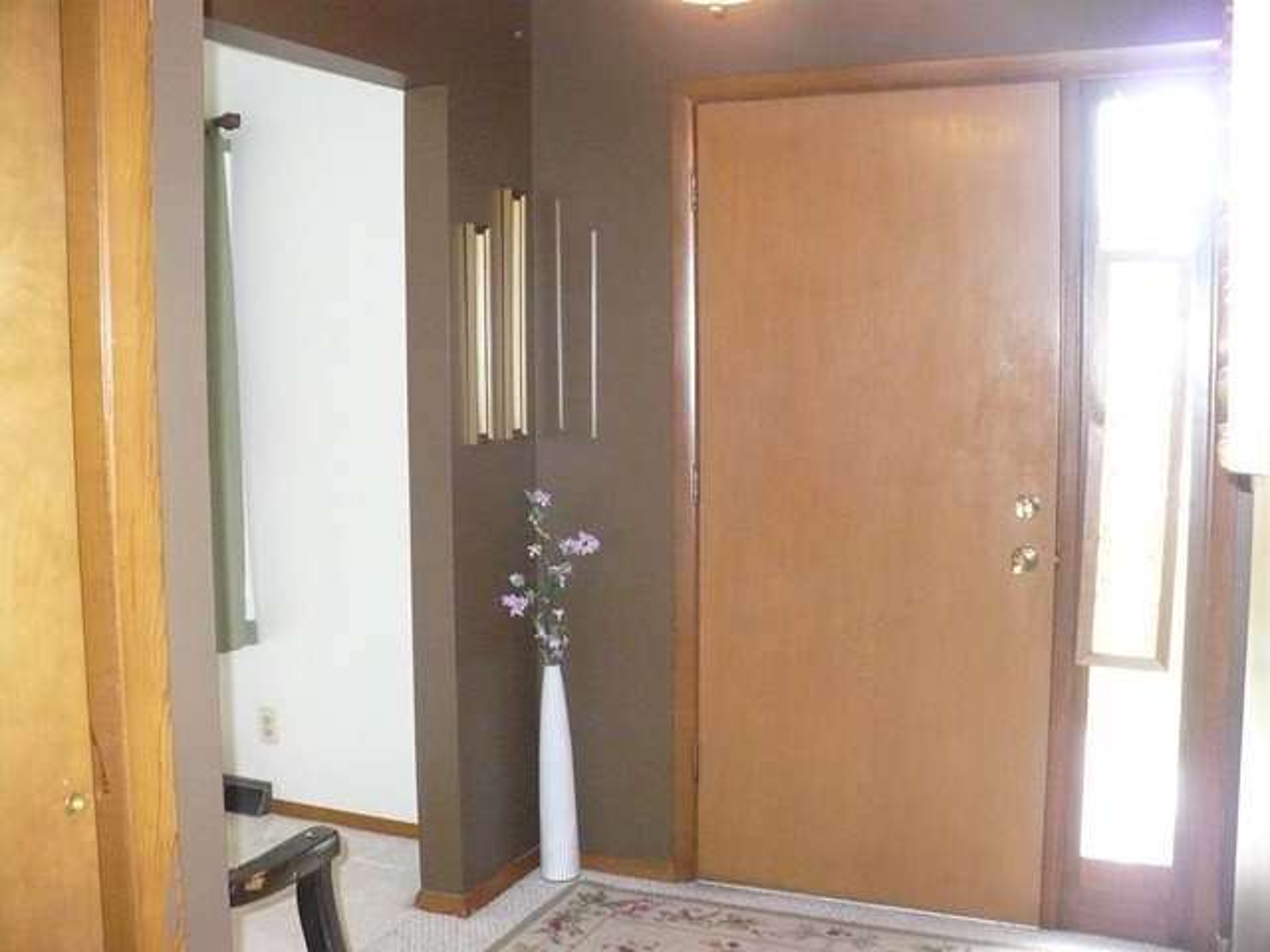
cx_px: 635
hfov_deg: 50.1
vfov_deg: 38.7
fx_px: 1357
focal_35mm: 37
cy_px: 476
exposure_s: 1/30
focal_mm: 6.1
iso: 640
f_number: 2.8
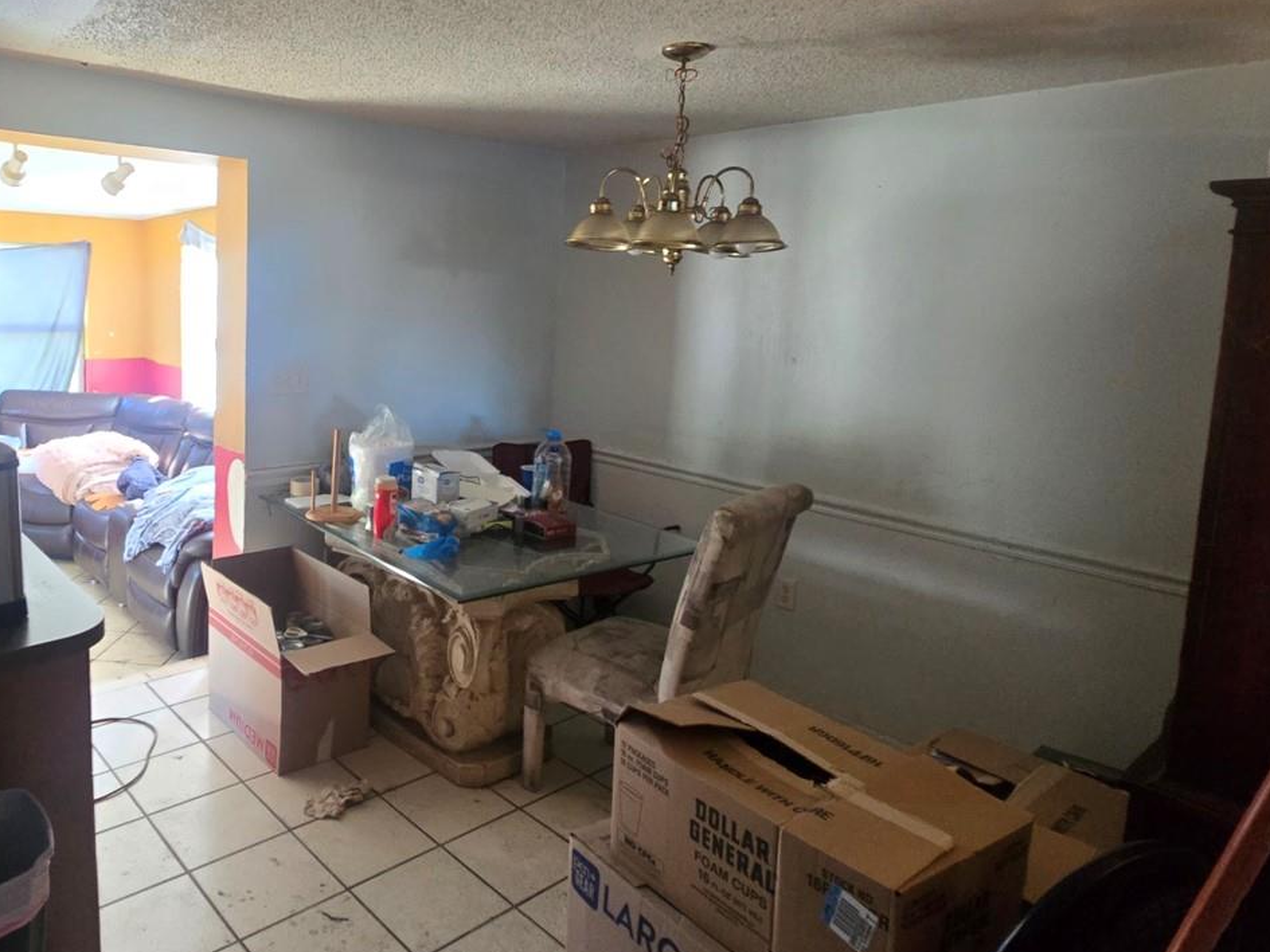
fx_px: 807
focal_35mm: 22
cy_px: 381
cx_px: 438
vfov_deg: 60.6
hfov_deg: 74.4
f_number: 2.2
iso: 800
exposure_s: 1/60
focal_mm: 2.2
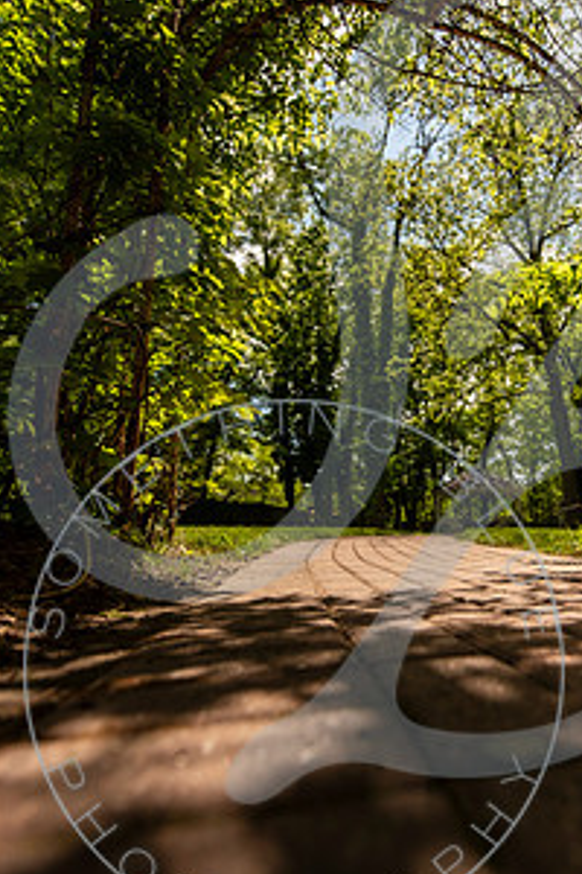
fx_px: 509
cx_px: 425
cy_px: 449
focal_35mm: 21
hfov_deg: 57.0
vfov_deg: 81.2
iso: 200
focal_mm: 14
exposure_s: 1/4000
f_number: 2.8
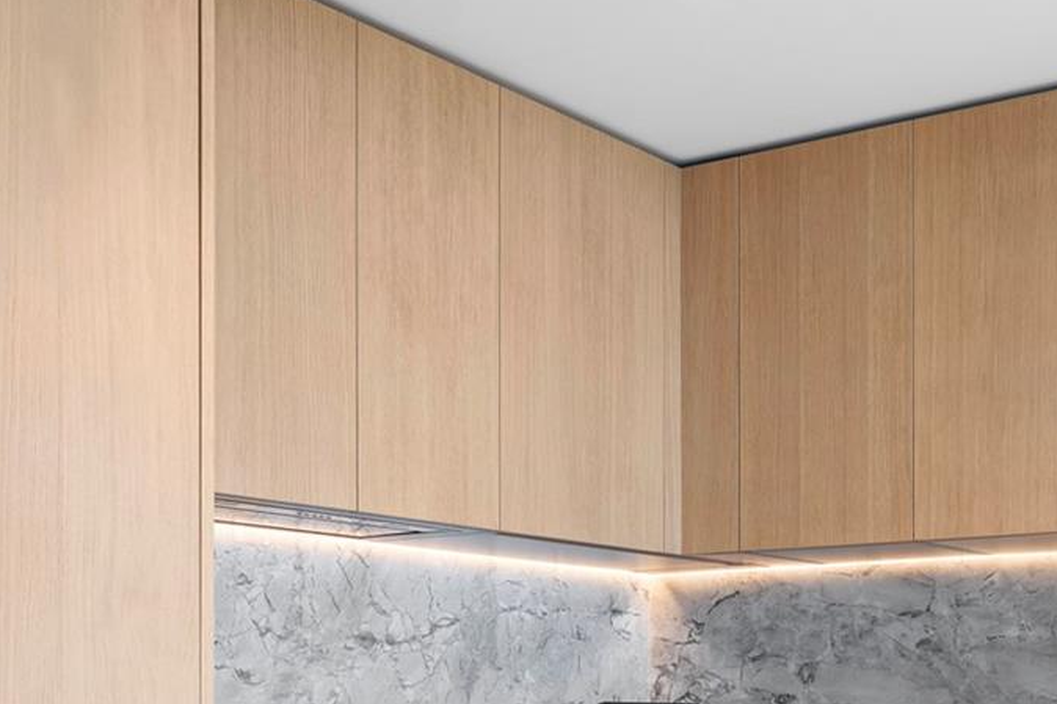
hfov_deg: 34.2
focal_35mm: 57
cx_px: 823
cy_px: 751
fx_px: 1673
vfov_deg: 22.6
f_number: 8
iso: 320
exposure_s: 1/25
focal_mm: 24
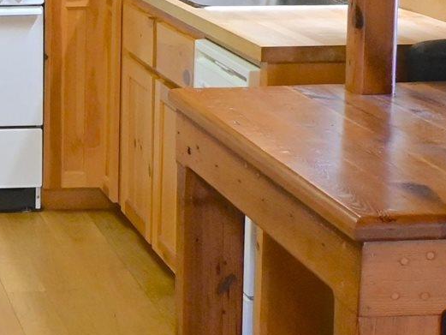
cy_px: -17
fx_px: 1314
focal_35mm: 102
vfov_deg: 14.2
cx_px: -178
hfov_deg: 17.7
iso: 1250
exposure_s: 1/125
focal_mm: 12
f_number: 3.5
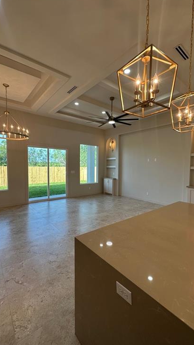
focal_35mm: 16
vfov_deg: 99.4
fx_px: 146
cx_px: 99
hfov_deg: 67.1
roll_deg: +0.1
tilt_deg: -1.6
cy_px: 174
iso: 50
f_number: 2.2
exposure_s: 1/120
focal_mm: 2.22
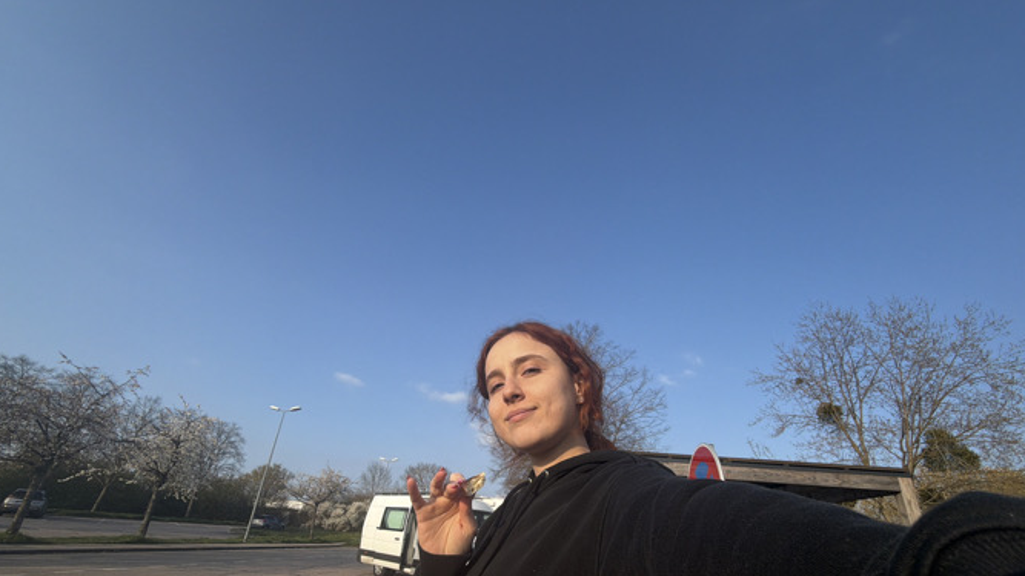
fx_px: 435
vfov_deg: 66.3
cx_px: 493
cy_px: 353
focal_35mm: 16
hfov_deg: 99.3
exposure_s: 1/770
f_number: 2.2
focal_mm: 2.22
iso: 25
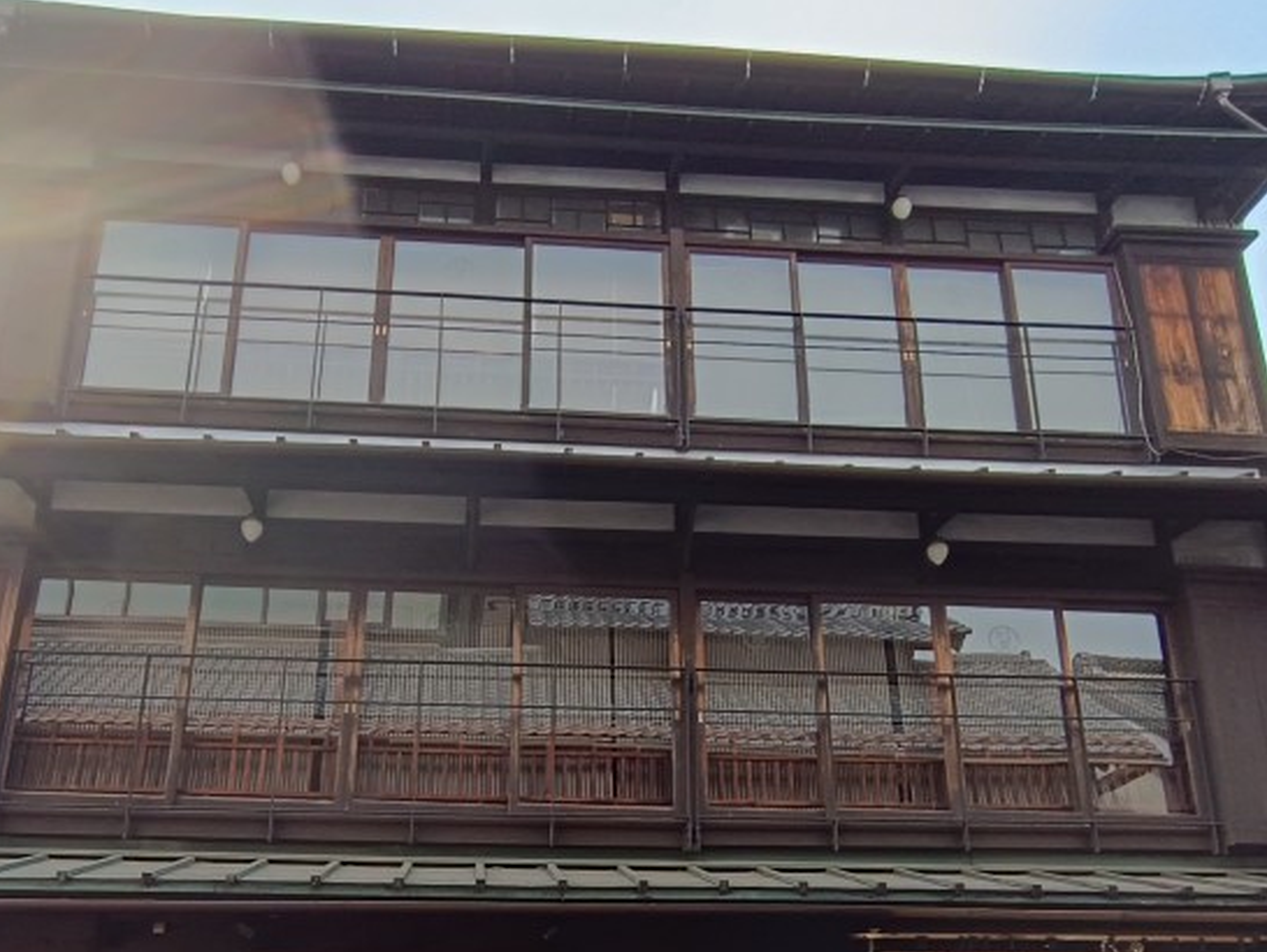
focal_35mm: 30
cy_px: 736
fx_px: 1099
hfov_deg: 59.6
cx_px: 529
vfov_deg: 44.9
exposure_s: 1/311
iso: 50
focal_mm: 1.66
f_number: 2.2
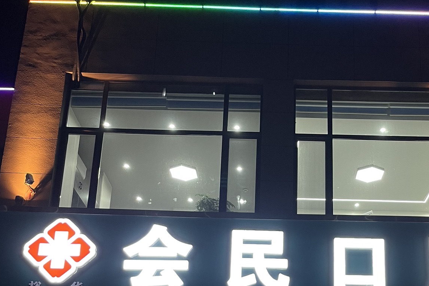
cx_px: 275
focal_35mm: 47
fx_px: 560
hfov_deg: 41.5
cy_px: 312
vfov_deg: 26.5
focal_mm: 5.1
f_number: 1.6
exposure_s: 1/75
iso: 125
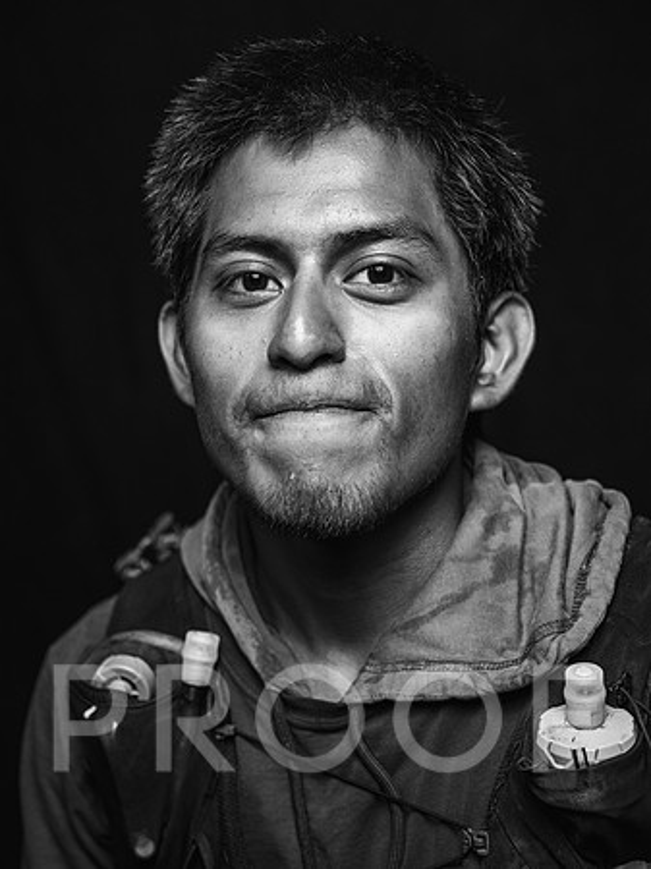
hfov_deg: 23.3
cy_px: 434
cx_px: 326
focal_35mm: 63
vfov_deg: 30.7
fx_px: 1581
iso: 100
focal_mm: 80
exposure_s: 1/125
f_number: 4.5
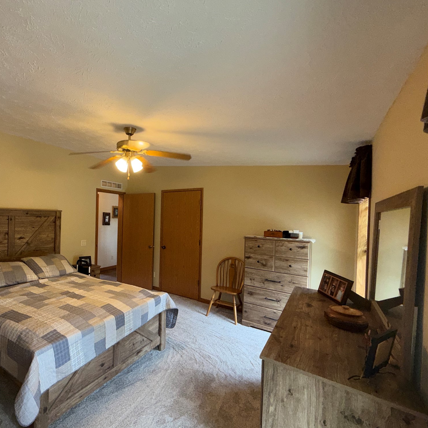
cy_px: 219
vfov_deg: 84.0
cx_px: 134
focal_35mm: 17
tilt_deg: -0.4
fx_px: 238
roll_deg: -0.7
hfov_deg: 80.5
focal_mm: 2.22
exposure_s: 1/60
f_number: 2.2
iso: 80
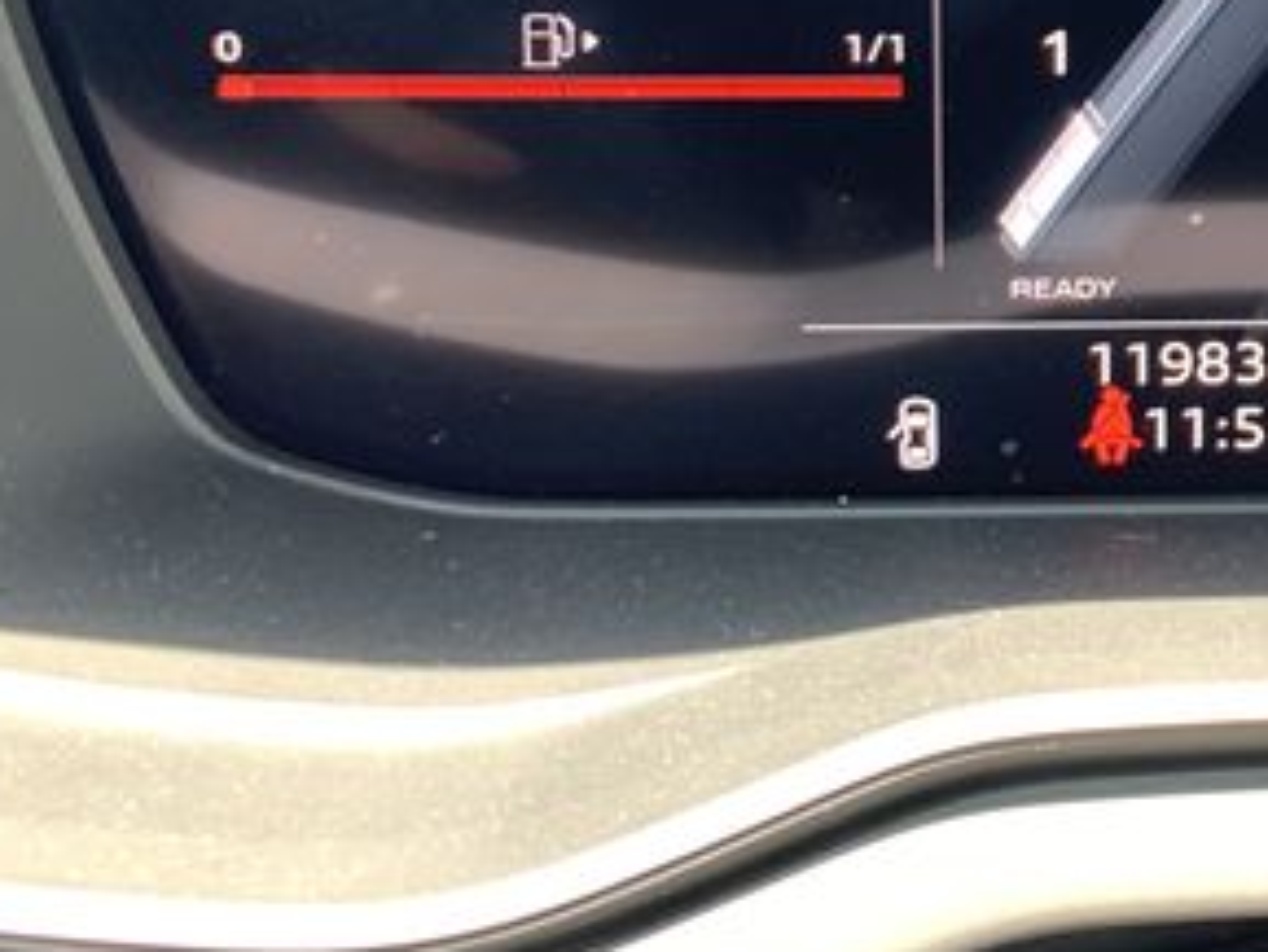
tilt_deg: -17.4
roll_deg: -0.4
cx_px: 1492
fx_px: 2638
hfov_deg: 24.6
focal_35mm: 72
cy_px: -202
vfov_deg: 19.2
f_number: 1.8
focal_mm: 4.25
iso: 100
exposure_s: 1/60
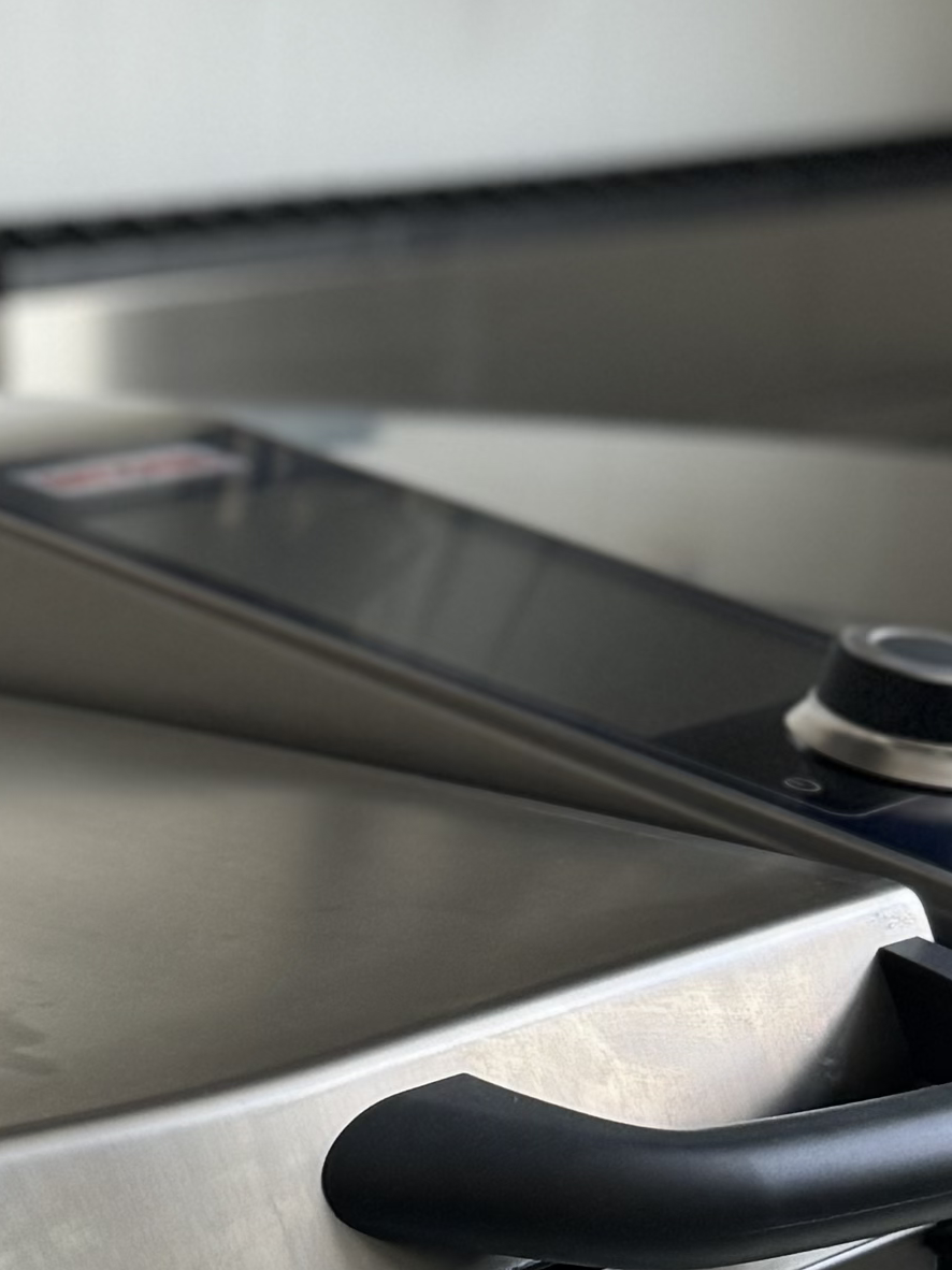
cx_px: -64
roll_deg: +1.6
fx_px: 4255
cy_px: 161
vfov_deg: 16.8
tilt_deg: -2.2
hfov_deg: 12.6
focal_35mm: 116
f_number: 1.78
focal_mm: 6.76
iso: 125
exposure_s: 1/121
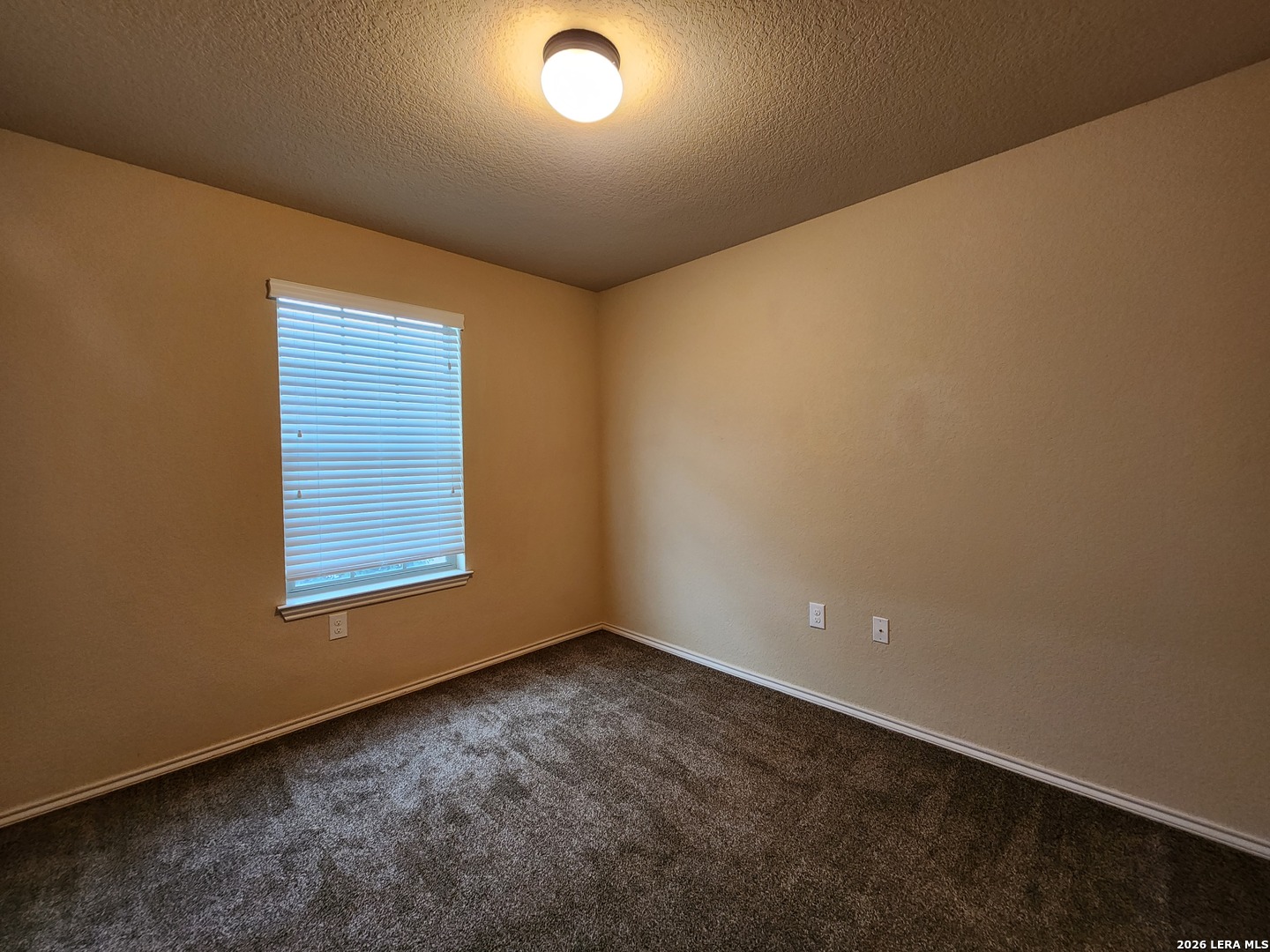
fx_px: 477
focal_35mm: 13
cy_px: 476
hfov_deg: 106.2
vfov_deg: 89.9
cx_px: 635
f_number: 2.2
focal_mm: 2.2
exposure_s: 1/40
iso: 320
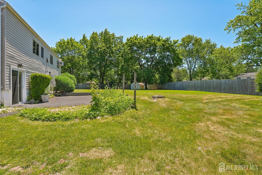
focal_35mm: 16
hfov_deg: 95.7
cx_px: 131
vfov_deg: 72.7
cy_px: 88
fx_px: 119
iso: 800
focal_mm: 16.3
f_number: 11
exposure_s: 1/500
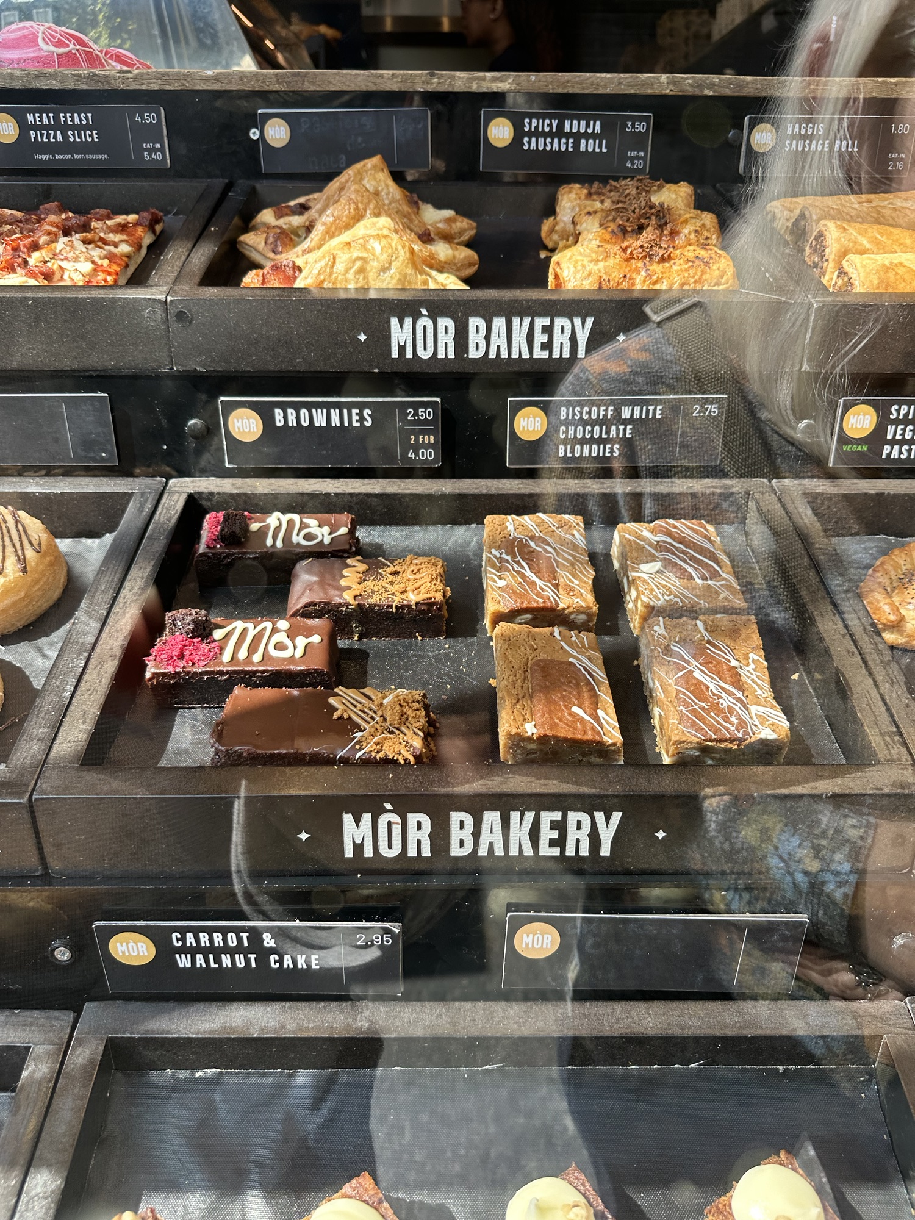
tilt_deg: -21.5
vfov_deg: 71.6
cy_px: 610
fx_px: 846
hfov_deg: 56.8
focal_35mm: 24
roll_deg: +0.1
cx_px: 458
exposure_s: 1/762
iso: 80
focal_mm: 6.86
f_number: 1.78
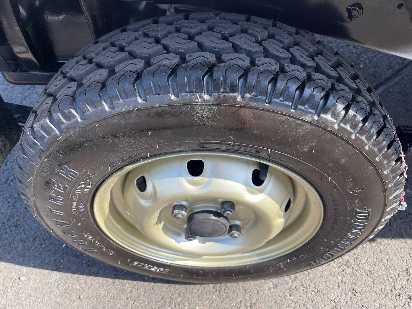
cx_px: 206
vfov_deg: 54.9
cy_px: 154
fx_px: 298
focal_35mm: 25
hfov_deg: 69.4
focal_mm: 5.1
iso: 32
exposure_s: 1/306
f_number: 1.6
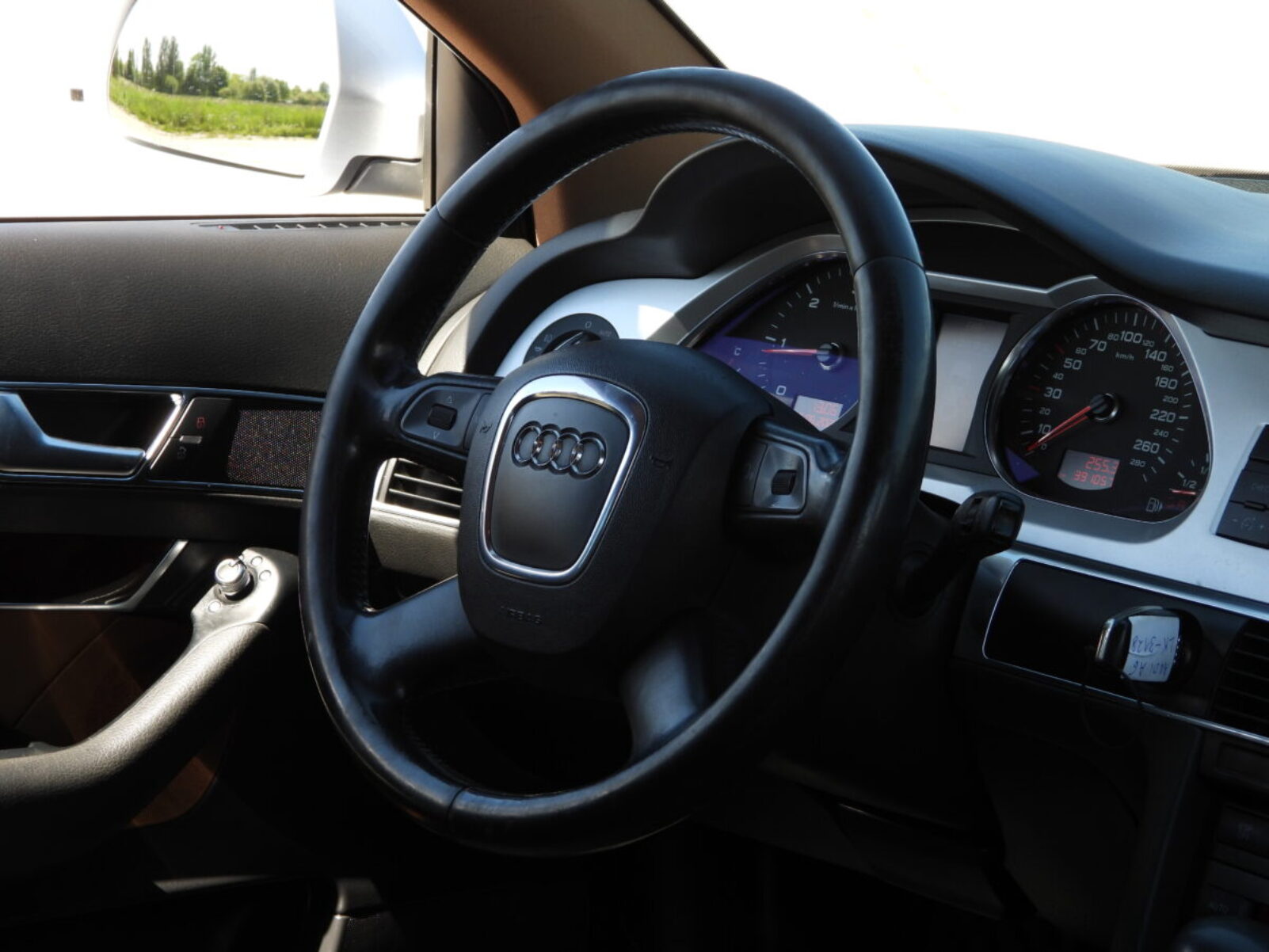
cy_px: 476
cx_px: 634
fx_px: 3117
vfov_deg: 17.4
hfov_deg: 23.0
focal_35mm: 85
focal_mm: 15.3
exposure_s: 1/200
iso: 100
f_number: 3.5
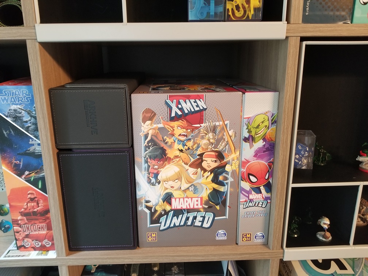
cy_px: 138
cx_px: 184
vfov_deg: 53.1
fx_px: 276
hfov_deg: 67.3
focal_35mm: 26
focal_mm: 4.25
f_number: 1.7
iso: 200
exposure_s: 1/30
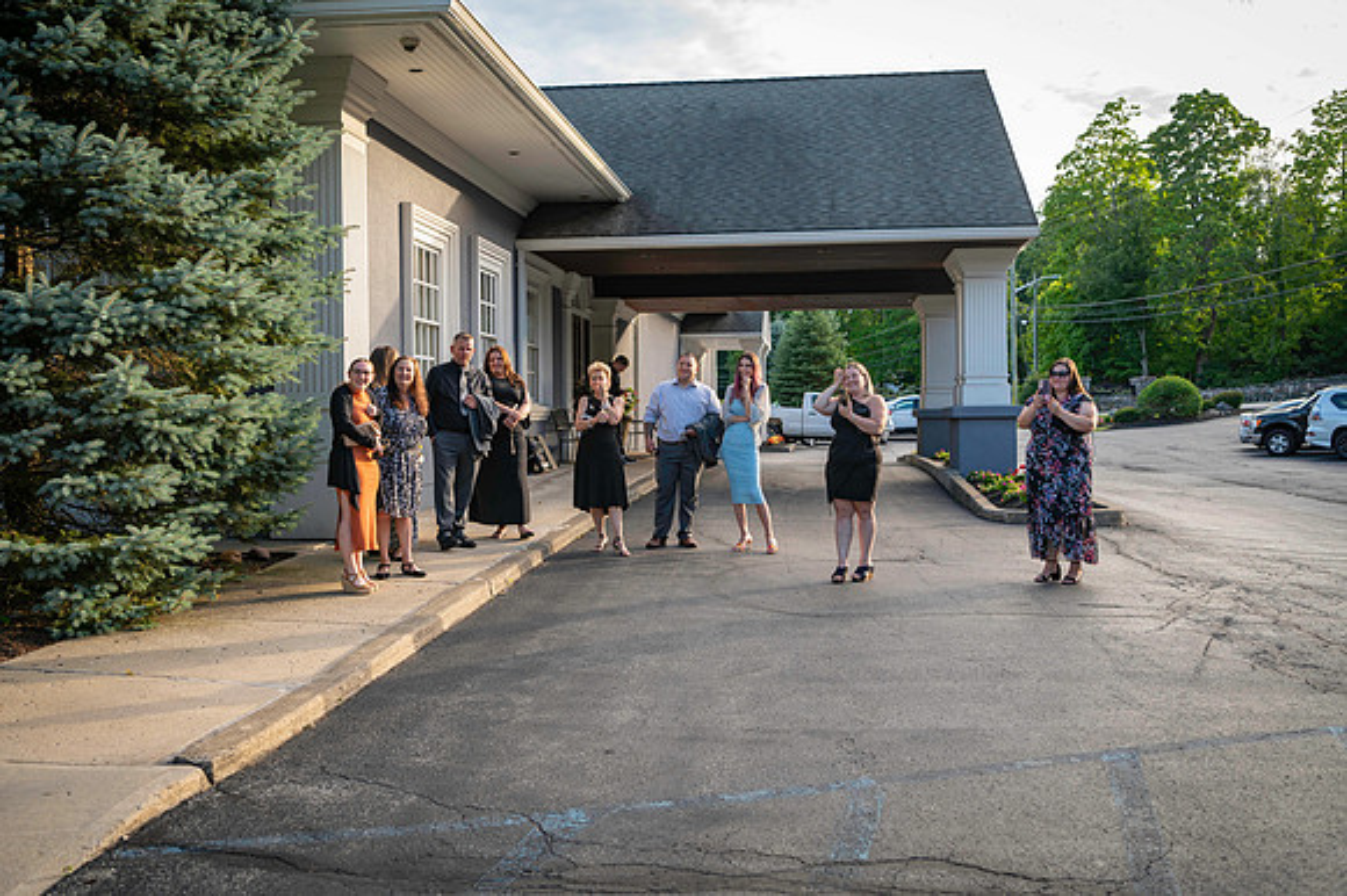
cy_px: 448
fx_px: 1346
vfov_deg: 36.8
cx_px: 674
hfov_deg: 53.2
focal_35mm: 36
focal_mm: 36
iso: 200
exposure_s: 1/250
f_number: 4
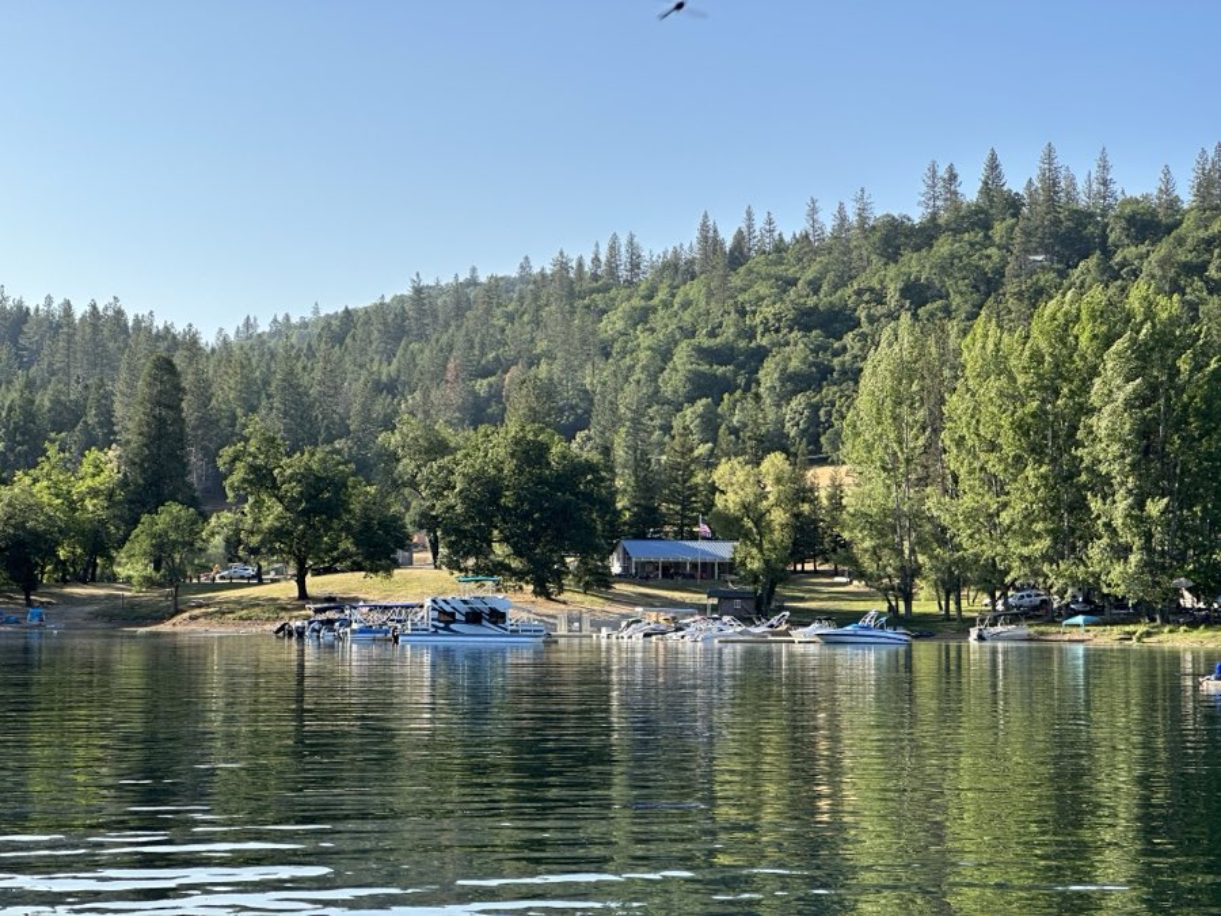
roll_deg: -0.4
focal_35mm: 77
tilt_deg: +3.0
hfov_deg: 25.3
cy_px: 458
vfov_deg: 19.1
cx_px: 610
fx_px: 2716
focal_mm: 9
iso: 32
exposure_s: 1/250
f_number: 2.8
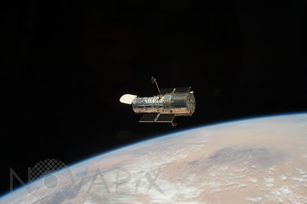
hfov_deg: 53.2
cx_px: 154
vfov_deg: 36.8
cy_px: 102
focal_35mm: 36
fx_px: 307
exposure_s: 1/160
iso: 100
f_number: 10
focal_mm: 24
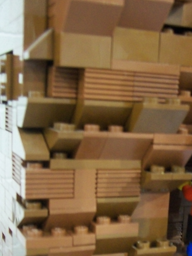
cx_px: 158
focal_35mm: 64
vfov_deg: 29.5
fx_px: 473
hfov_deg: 22.6
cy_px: 208
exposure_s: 1/8
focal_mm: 6
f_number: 2.7
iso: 240
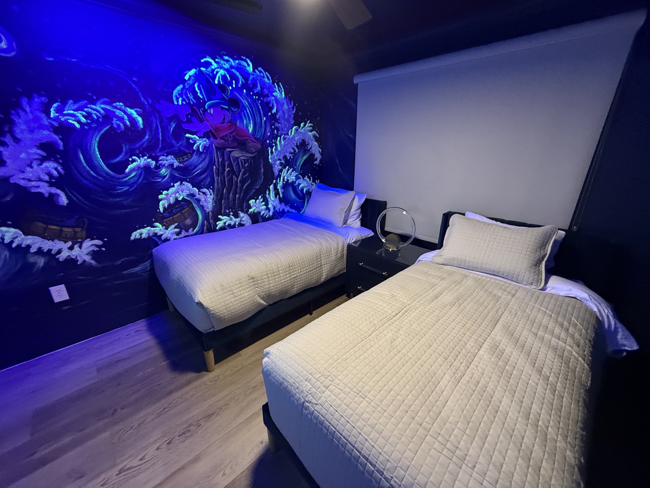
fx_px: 263
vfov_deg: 85.7
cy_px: 244
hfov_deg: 102.1
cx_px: 325
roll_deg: +0.2
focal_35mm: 14
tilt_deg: -21.8
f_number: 2.2
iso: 500
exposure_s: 1/60
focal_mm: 2.22
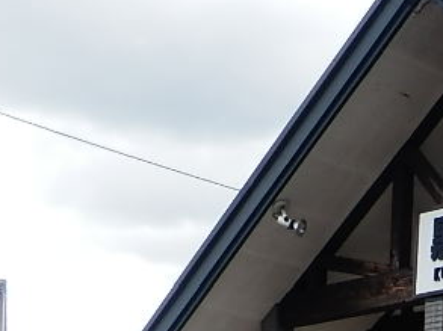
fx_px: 1342
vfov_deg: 12.5
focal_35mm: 105
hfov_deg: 17.2
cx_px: 637
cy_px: 648
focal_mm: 4.2
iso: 80
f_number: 3
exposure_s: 1/640
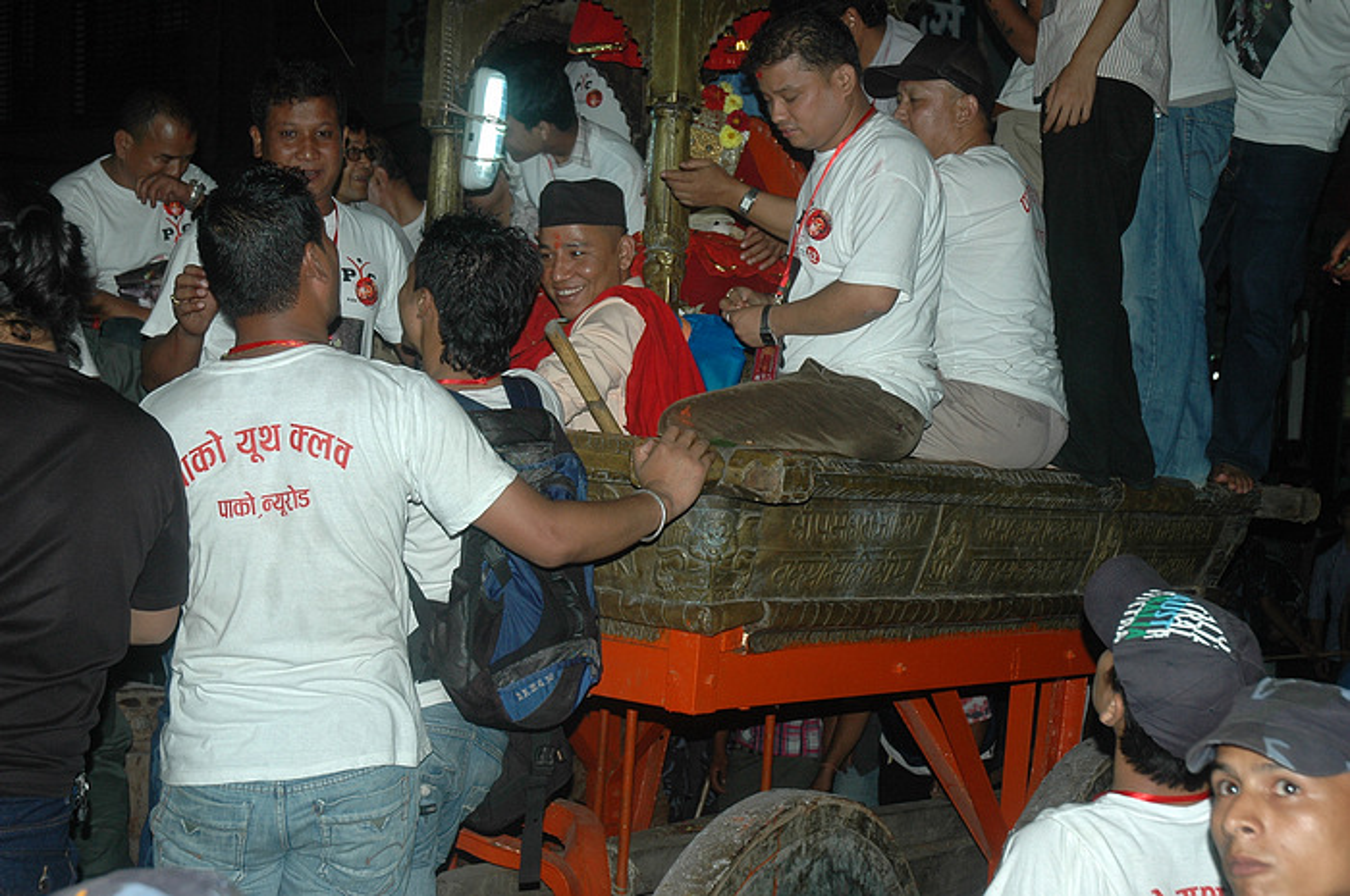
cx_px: 675
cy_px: 448
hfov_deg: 37.9
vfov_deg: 25.7
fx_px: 1966
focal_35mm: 52
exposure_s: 1/60
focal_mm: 35
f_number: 5.6
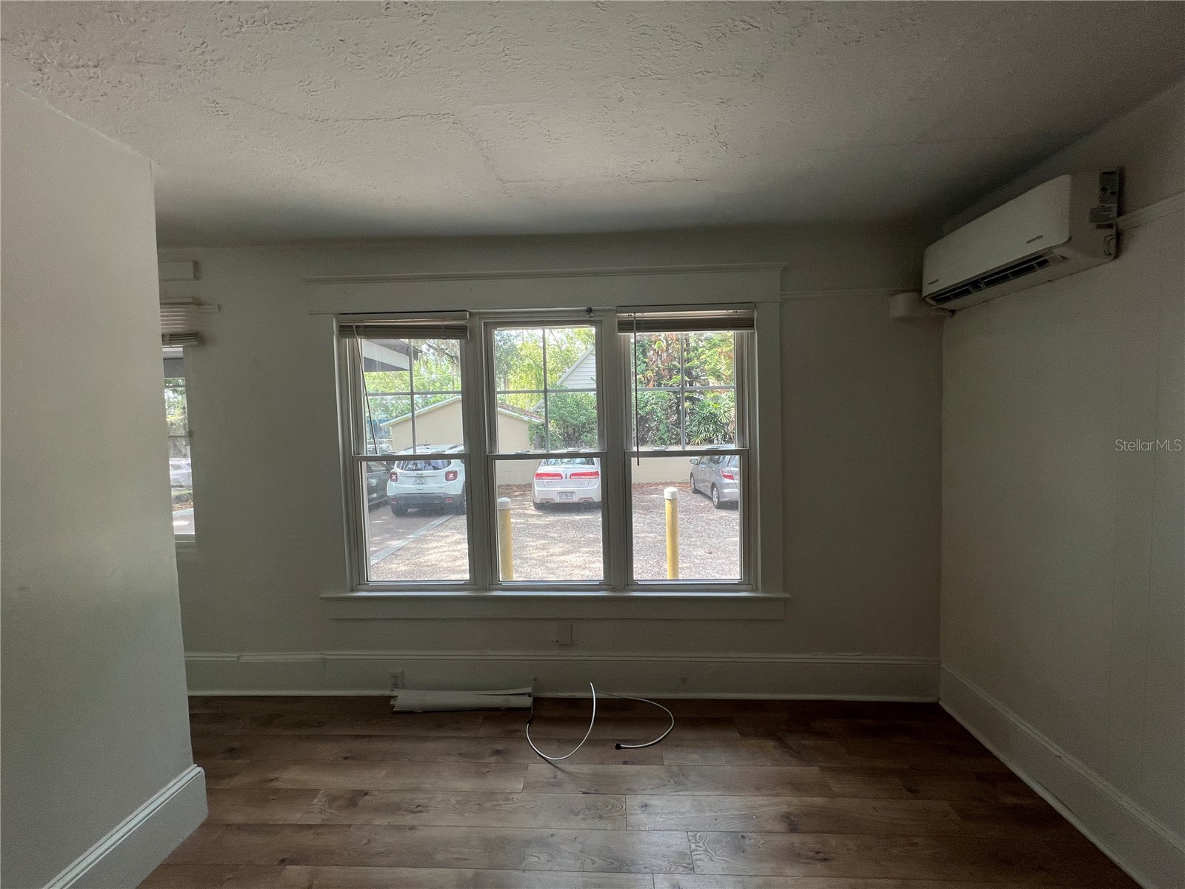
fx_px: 445
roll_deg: +2.7
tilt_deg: -1.8
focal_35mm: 13
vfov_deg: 89.9
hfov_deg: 106.2
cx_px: 592
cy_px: 444
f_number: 1.8
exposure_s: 1/99
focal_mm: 1.57
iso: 40
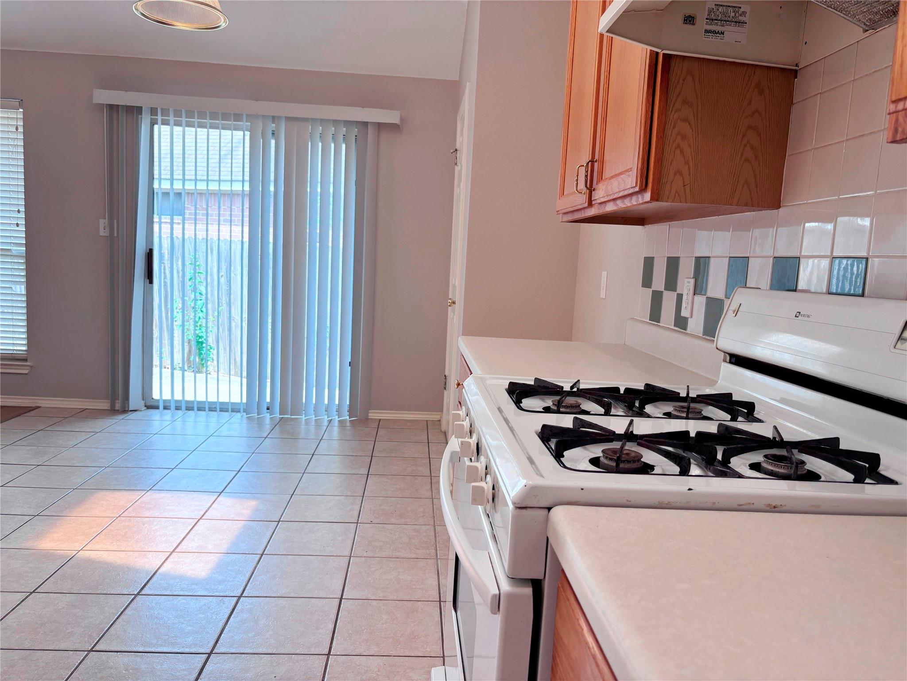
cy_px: 340
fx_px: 681
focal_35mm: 26
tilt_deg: -7.4
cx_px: 454
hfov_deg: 67.3
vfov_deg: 53.1
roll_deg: -3.4
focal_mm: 5.96
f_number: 1.6
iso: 50
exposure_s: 1/149
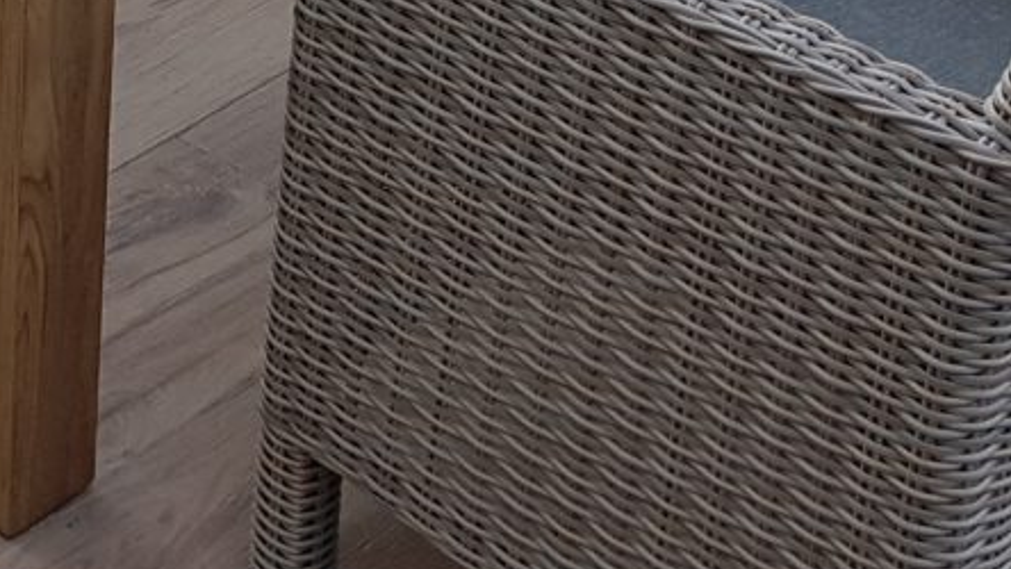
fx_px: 2628
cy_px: -635
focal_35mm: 98
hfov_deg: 21.2
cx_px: 66
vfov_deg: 11.0
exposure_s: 1/188
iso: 50
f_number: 1.7
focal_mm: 4.2
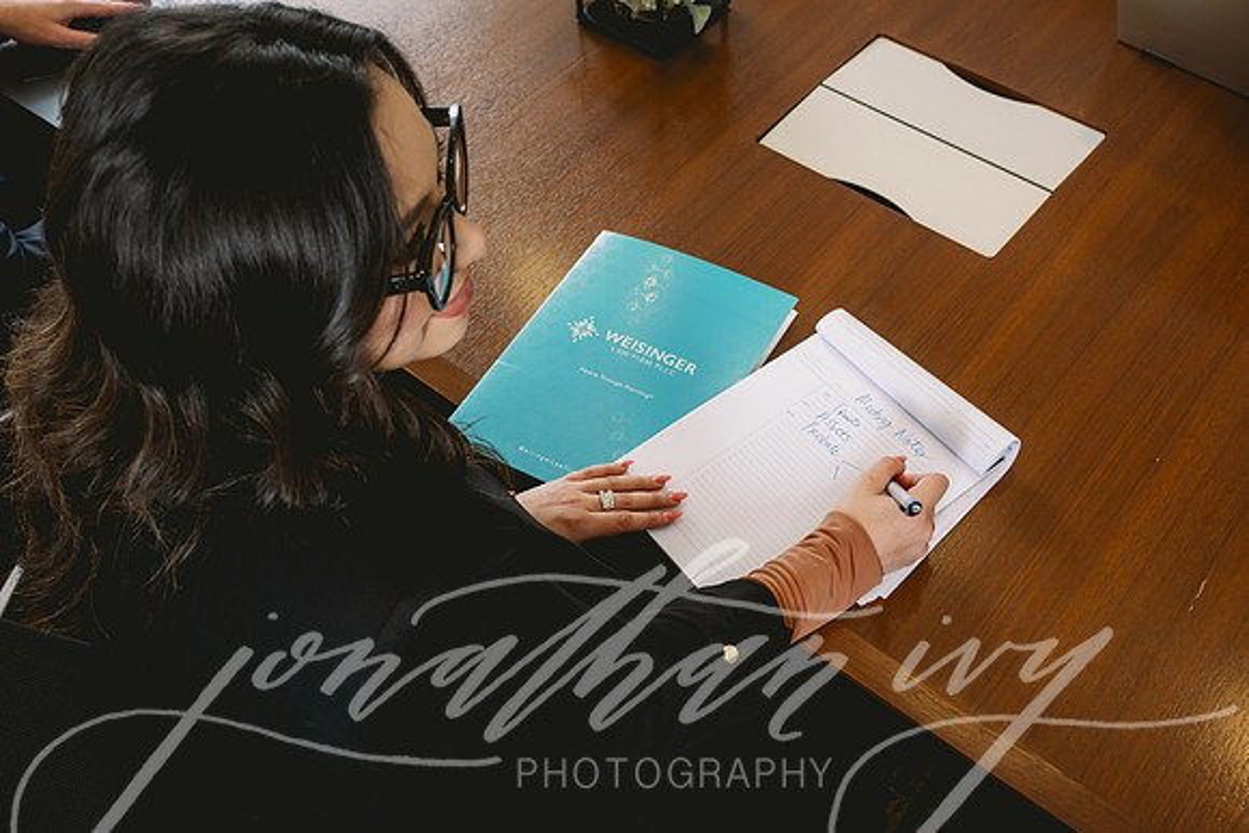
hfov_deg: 50.7
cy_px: 416
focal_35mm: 38
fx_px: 1319
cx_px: 624
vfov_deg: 35.1
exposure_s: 1/160
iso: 1000
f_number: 7.1
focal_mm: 38
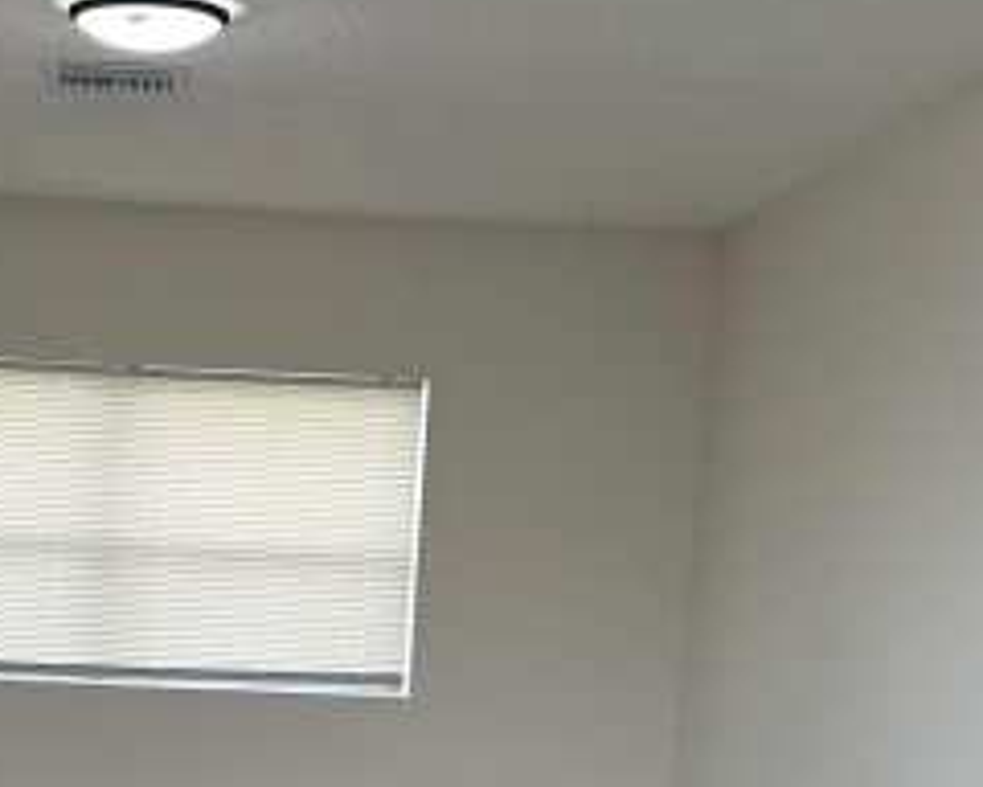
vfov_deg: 19.0
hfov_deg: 24.0
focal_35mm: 78
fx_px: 2269
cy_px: 840
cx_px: 168
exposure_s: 1/146
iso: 80
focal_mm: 6.76
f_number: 1.78
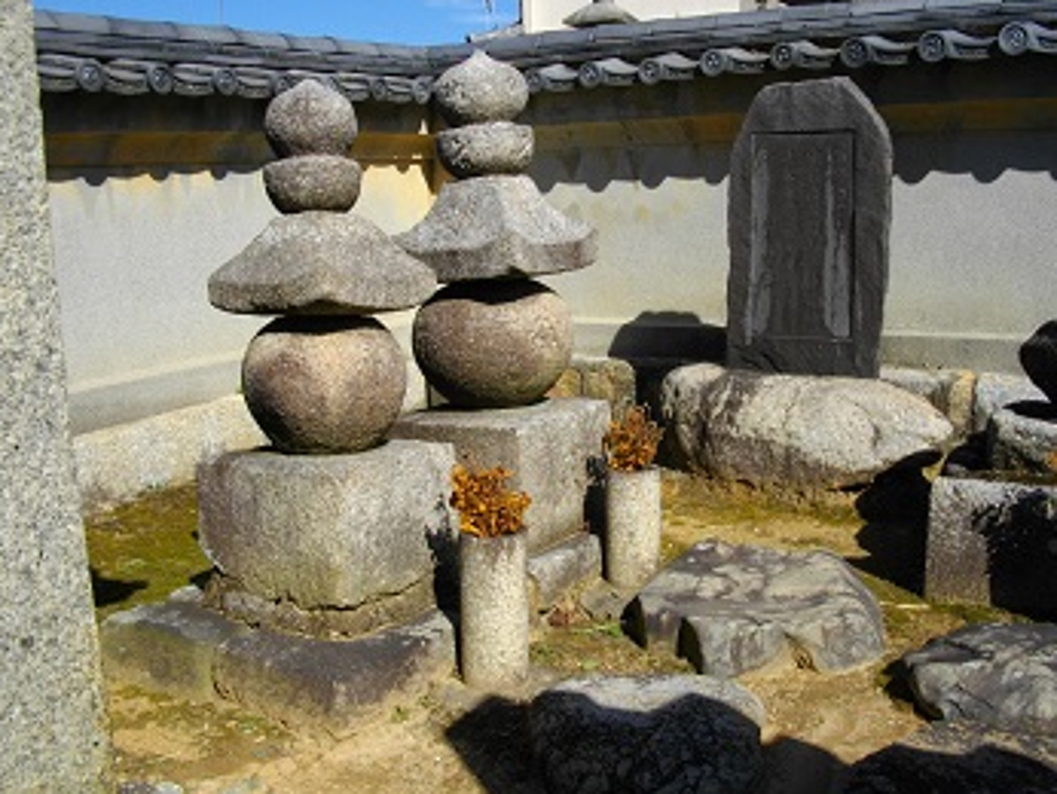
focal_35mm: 36
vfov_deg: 39.7
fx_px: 1100
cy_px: 373
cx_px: 579
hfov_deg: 51.2
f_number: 5.5
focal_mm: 5.7
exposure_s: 1/500
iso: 100
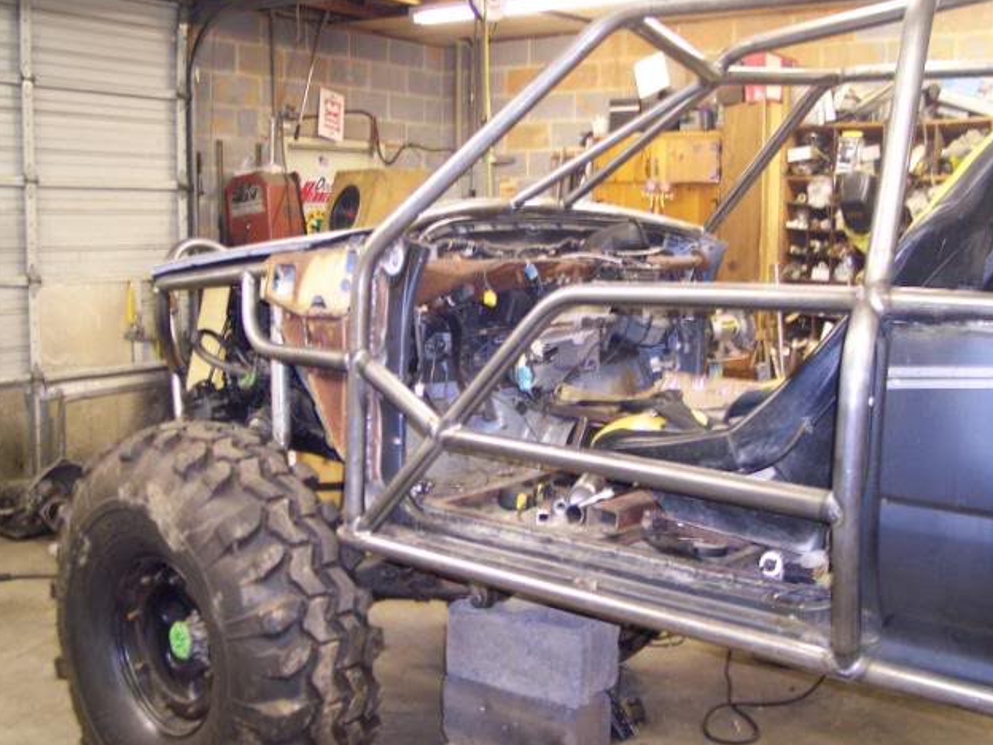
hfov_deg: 46.8
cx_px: 500
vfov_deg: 36.0
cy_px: 366
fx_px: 1147
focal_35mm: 40
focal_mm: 8
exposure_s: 1/4
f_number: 2.8
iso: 100
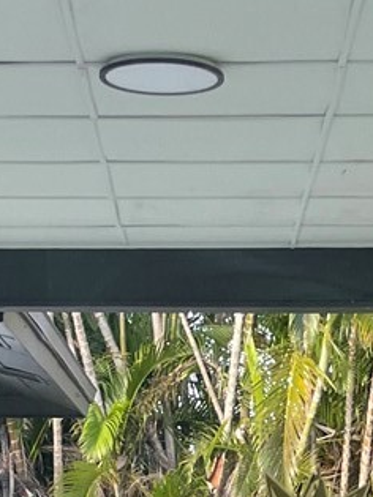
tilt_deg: -16.3
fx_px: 1898
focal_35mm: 132
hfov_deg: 11.2
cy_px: 1198
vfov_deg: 12.0
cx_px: 155
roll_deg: -1.3
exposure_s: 1/133
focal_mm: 4.2
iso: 32
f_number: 1.6
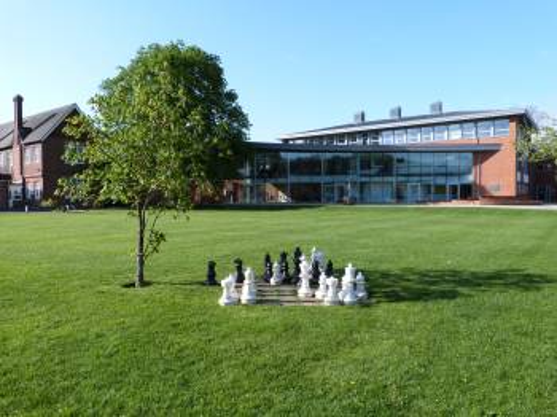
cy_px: 208
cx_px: 278
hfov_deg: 69.4
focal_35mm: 25
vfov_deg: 54.8
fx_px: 402
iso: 100
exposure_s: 1/250
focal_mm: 4.5
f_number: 5
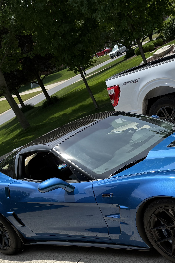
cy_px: 172
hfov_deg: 24.1
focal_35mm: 55
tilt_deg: -17.3
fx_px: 401
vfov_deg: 35.9
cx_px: 146
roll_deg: +21.5
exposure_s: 1/3623
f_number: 1.6
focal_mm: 5.96
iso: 50
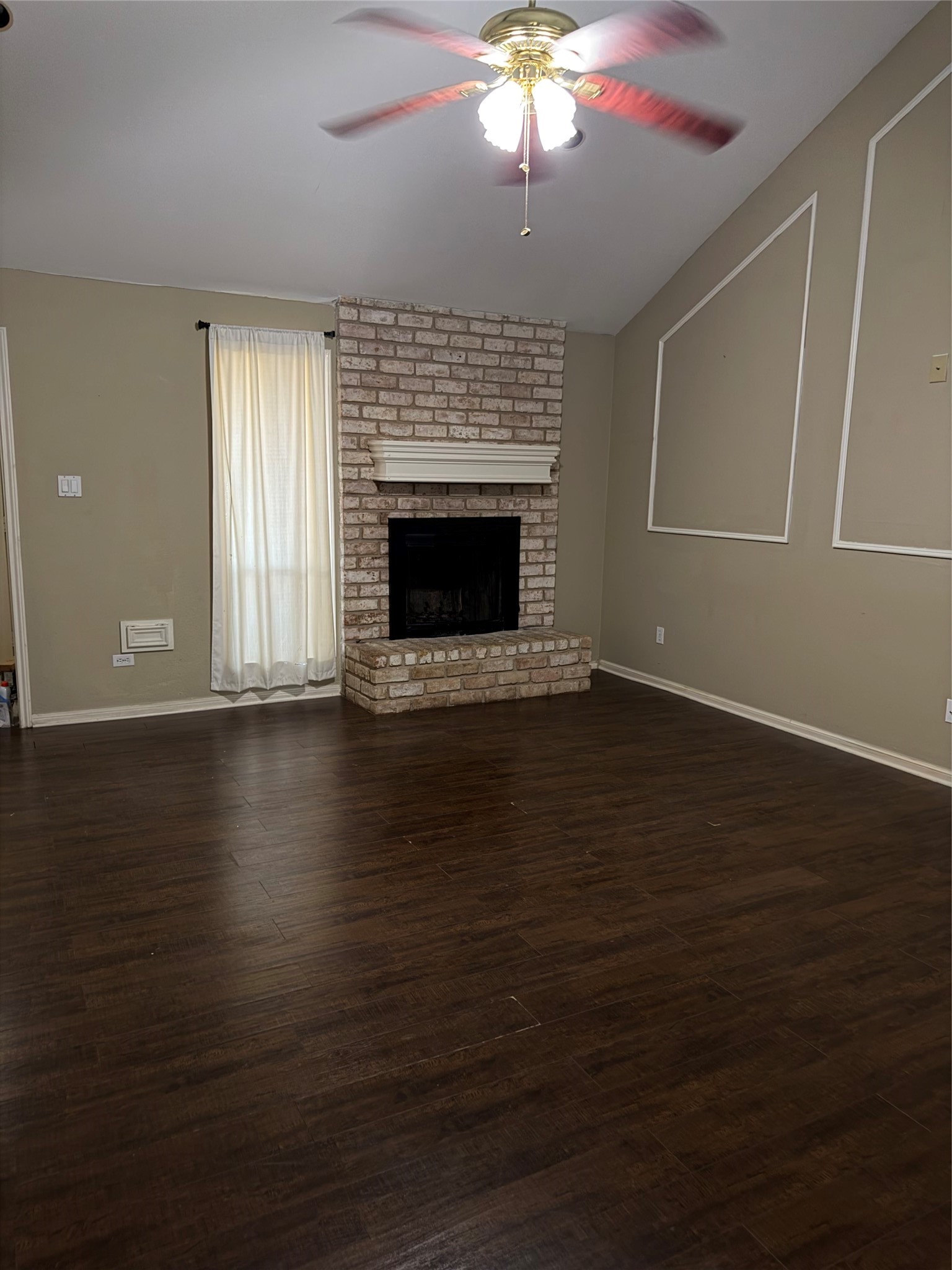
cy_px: 635
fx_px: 880
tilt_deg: -8.7
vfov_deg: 71.6
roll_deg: -2.0
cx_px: 476
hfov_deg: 56.8
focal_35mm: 24
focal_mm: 6.76
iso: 250
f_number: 1.78
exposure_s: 1/60
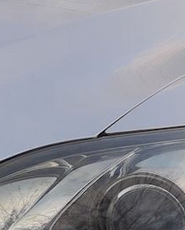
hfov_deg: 19.2
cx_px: 37
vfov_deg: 23.3
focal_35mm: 79
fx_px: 540
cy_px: 223
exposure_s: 1/135
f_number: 1.9
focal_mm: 2.91
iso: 40
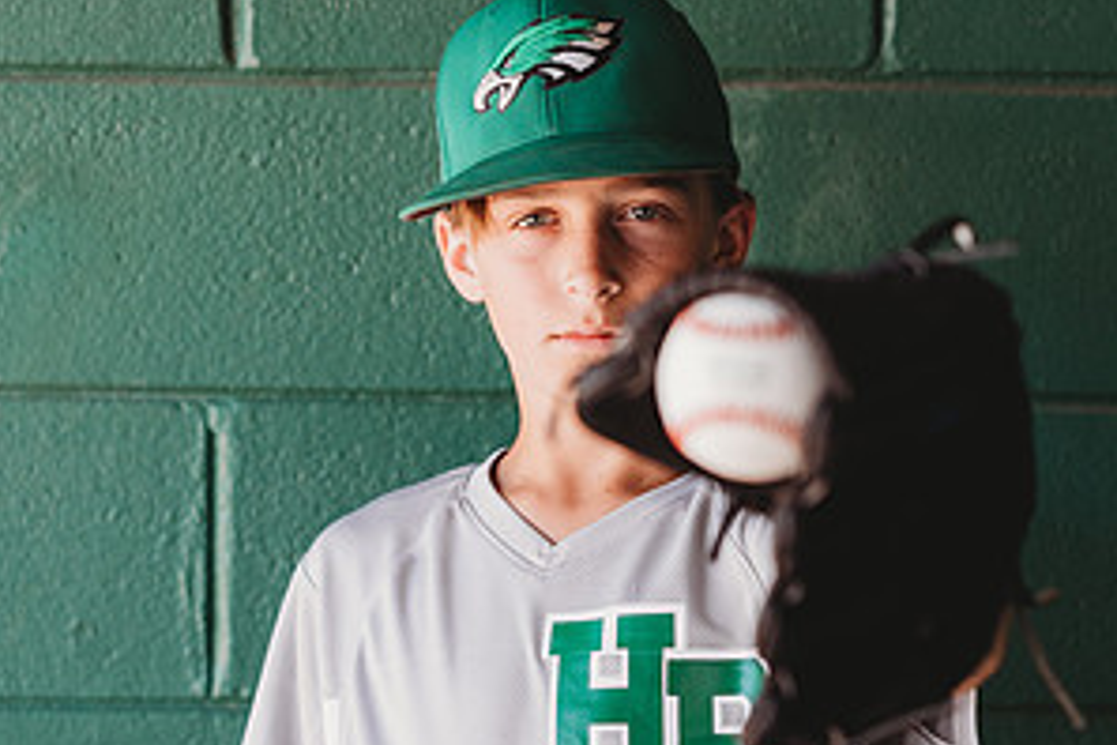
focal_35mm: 129
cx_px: 560
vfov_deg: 10.6
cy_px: 406
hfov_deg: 15.9
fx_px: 4002
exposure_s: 1/250
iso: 200
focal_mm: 85
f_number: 2.8
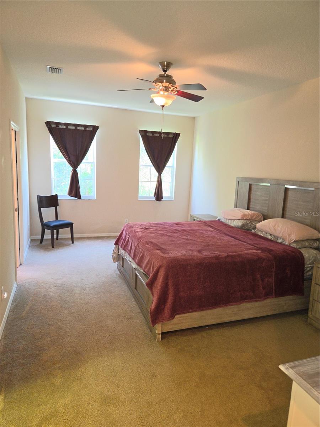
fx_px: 283
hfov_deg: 58.9
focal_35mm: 23
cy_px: 214
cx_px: 160
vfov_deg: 73.9
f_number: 1.8
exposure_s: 1/30
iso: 100
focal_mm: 5.4
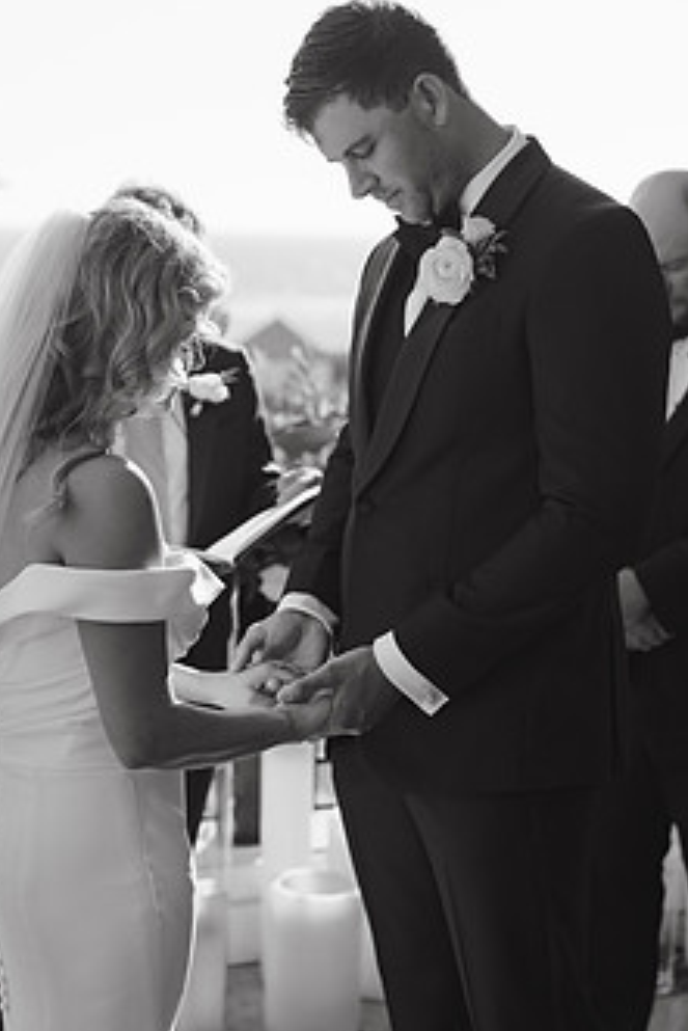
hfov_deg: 20.0
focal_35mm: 68
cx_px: 246
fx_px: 1947
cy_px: 461
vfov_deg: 29.6
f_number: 2.8
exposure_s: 1/4000
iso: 200
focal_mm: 50
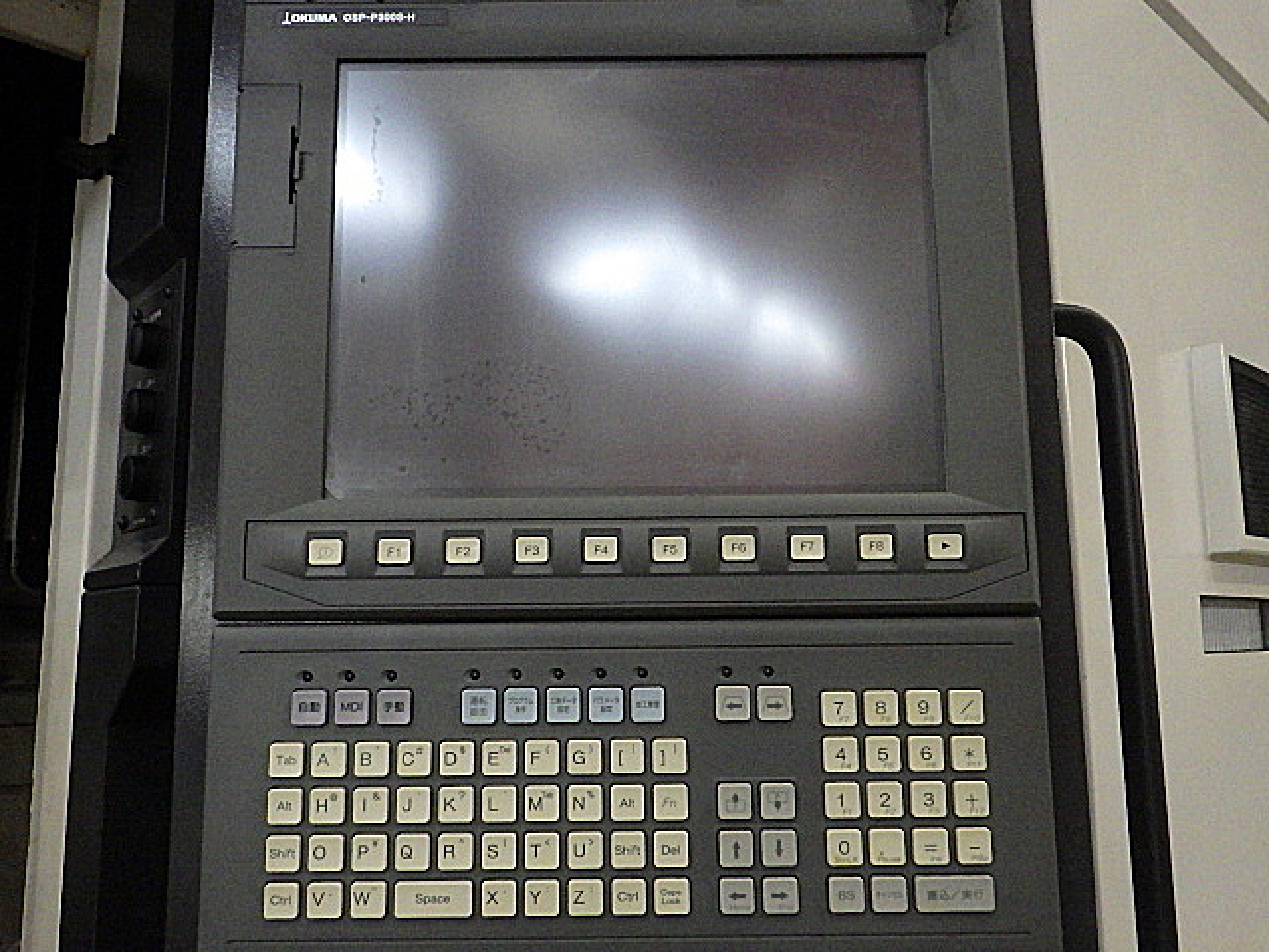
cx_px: 634
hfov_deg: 63.4
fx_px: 1026
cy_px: 476
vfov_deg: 49.7
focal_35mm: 28
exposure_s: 1/45
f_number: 3.5
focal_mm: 5
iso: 500
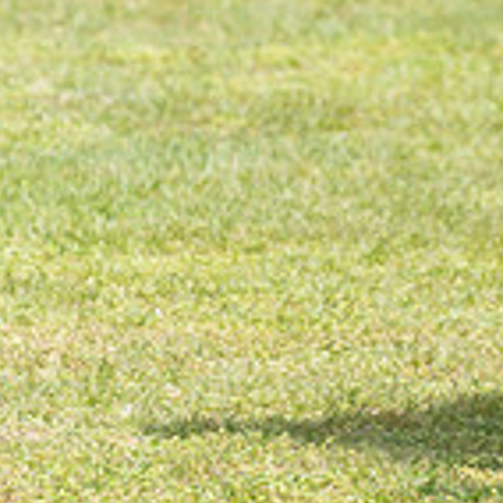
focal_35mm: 574
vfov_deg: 3.0
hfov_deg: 3.0
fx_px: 9436
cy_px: -156
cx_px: 1002
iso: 100
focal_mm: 128
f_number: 4.5
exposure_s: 1/800
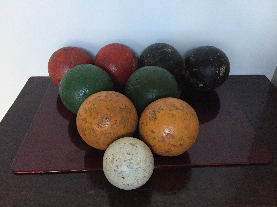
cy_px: 104
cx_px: 138
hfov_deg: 61.7
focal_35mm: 29
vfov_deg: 48.2
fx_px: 232
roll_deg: +0.5
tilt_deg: -38.6
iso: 250
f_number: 2.2
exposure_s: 1/25
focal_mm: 4.15
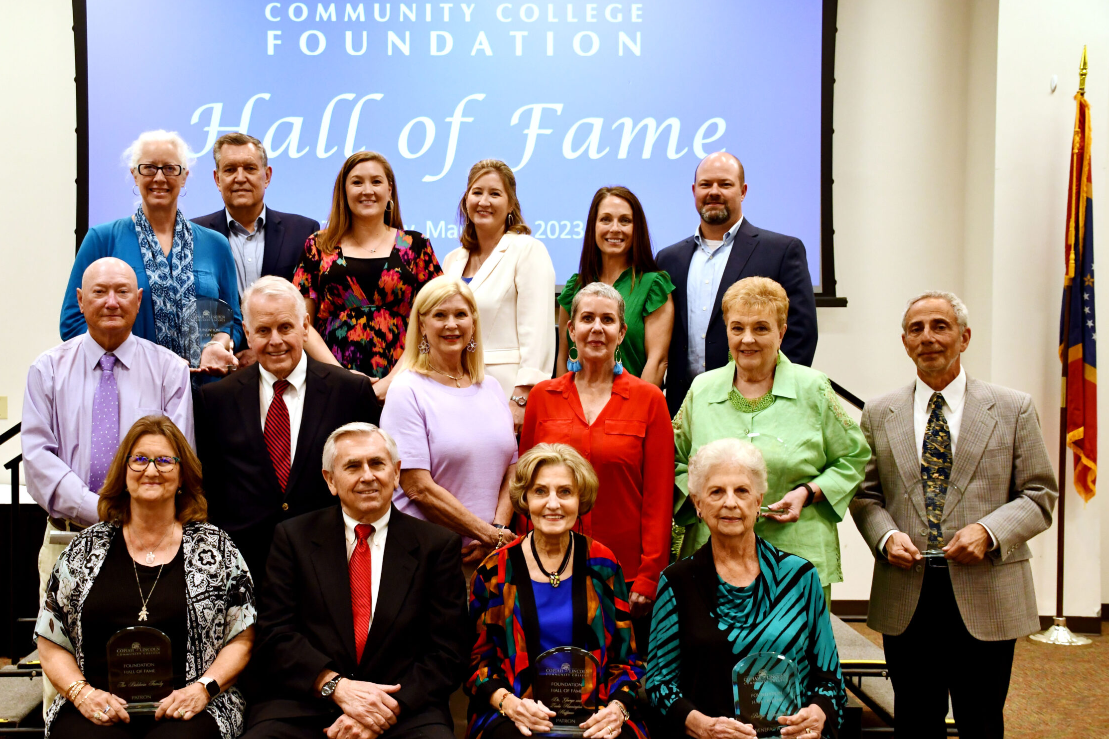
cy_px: 380
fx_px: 1417
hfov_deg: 42.6
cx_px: 476
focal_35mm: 46
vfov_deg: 29.2
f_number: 4
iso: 1400
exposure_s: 1/125
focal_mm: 27
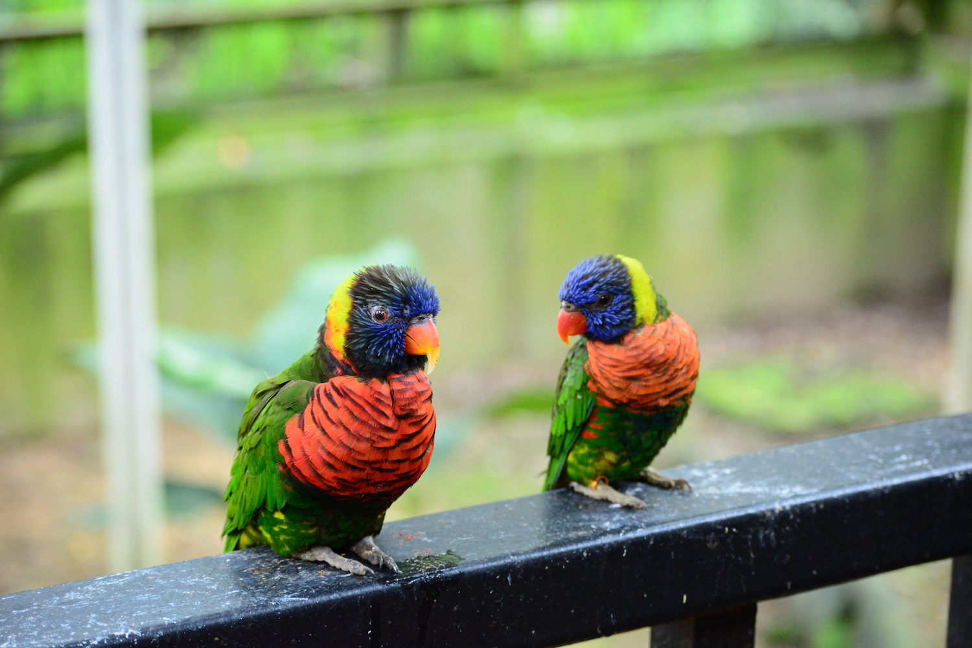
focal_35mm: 98
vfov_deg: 14.0
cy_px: 324
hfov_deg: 20.9
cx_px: 486
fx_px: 2632
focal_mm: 65
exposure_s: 1/250
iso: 2000
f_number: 4
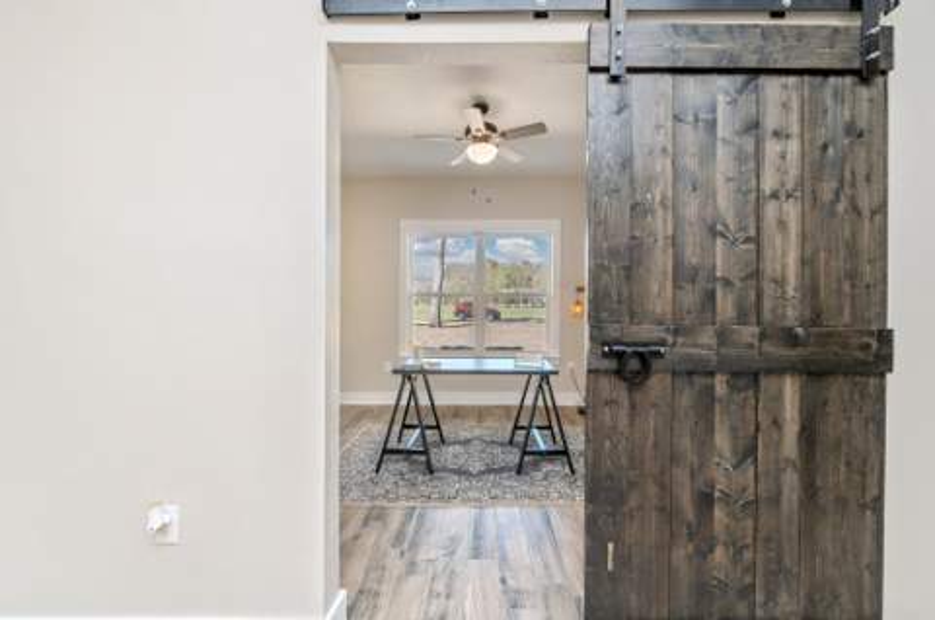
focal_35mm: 14
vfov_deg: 81.0
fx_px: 363
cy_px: 310
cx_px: 468
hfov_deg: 104.4
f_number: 9
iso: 500
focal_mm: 14
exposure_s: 1/30
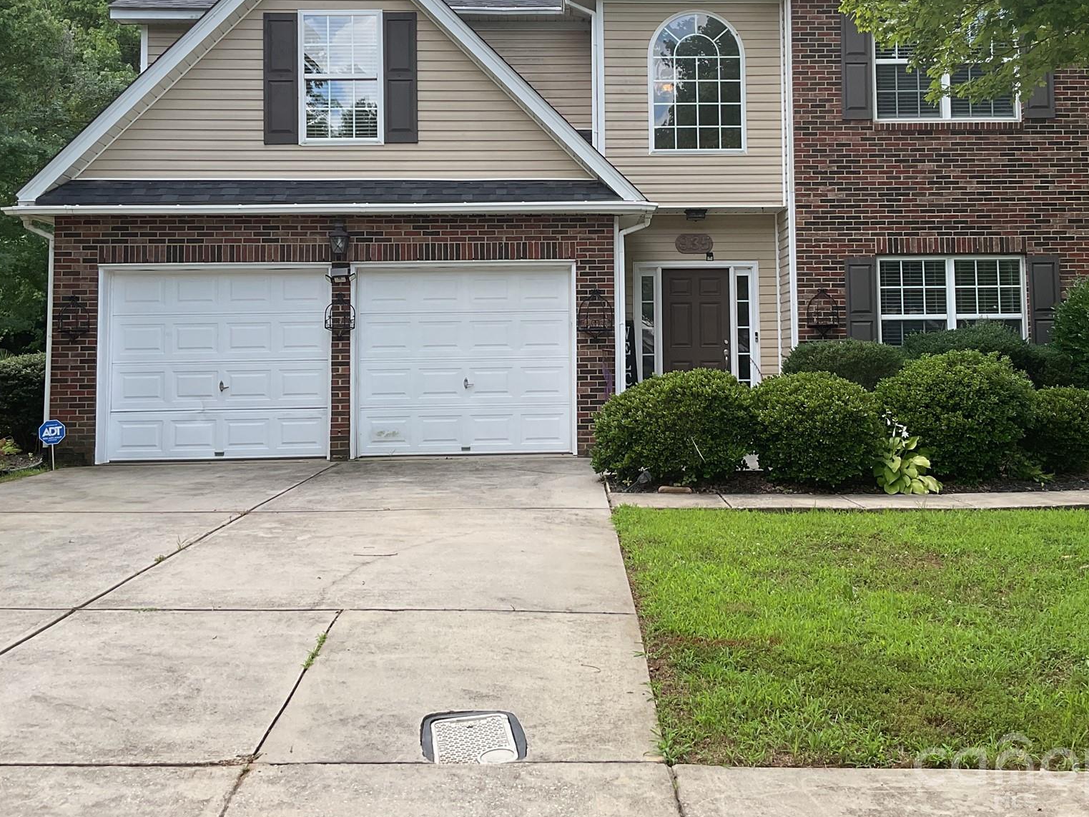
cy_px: 271
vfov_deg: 36.4
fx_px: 1227
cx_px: 612
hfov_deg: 47.8
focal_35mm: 39
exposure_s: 1/331
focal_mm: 3
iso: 16
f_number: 1.8
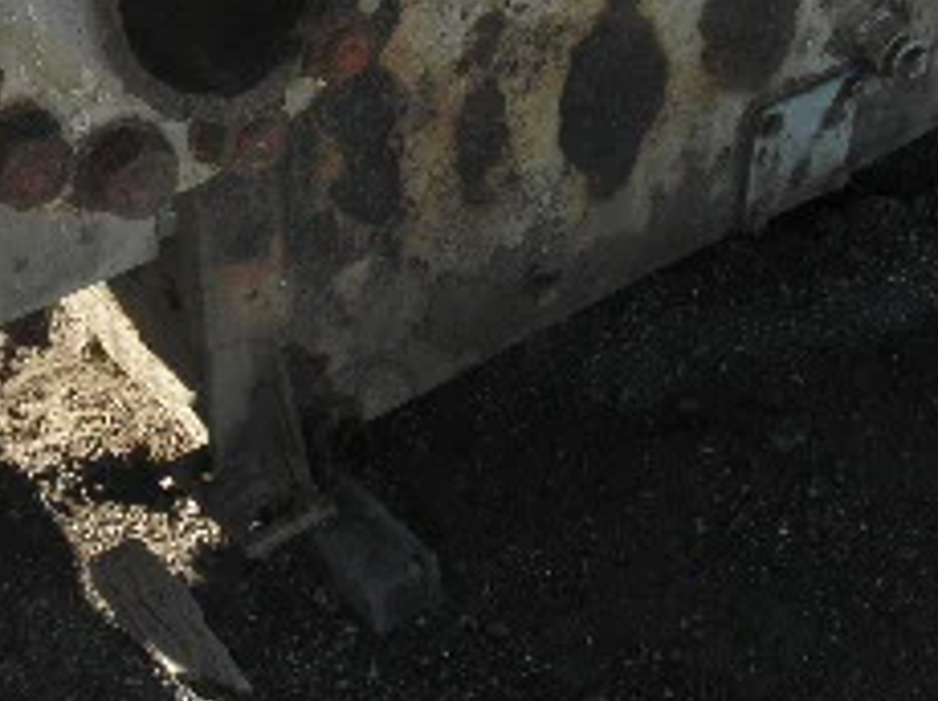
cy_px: 61
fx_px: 2111
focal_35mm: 78
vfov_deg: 18.5
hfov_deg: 25.0
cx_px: 338
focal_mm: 5
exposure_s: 1/320
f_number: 3
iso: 64
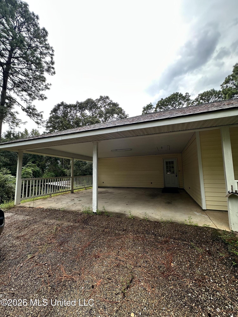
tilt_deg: +4.4
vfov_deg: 102.1
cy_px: 158
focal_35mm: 14
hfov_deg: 85.7
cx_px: 119
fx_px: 128
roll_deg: -0.8
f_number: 2.2
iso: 40
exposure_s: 1/99
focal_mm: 2.22
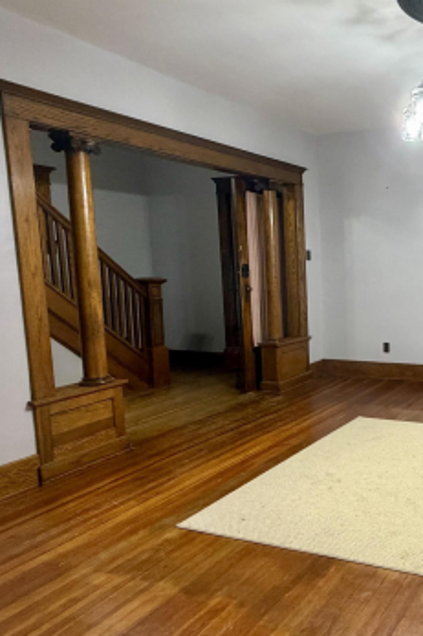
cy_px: 319
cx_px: 472
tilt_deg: -5.9
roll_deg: +1.3
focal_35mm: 28
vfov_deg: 65.5
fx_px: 494
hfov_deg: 38.1
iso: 320
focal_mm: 2.22
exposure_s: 1/60
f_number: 2.2
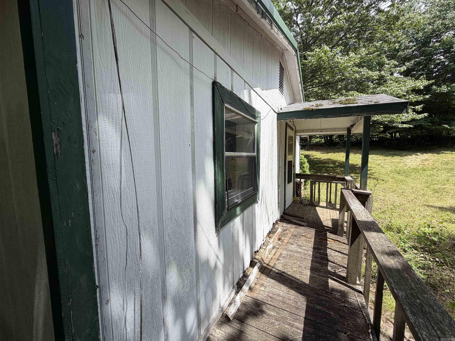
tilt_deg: -5.5
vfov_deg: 85.7
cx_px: 228
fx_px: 184
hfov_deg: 102.1
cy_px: 170
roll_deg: +0.4
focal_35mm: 14
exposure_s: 1/770
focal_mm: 2.22
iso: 32
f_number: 2.2
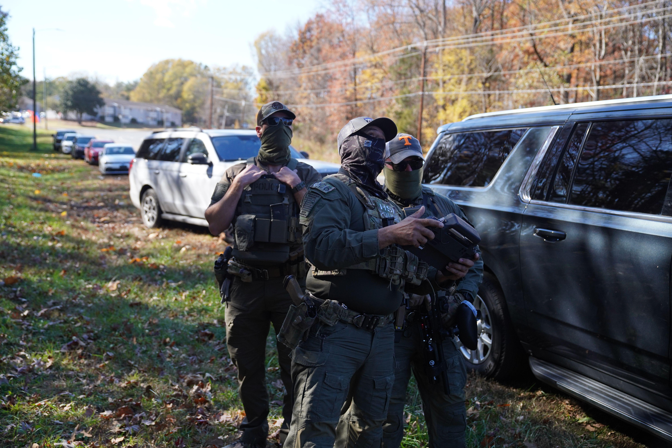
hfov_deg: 49.6
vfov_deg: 34.2
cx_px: 336
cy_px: 224
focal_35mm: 39
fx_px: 728
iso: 1000
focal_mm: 39
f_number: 3.2
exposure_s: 1/2500
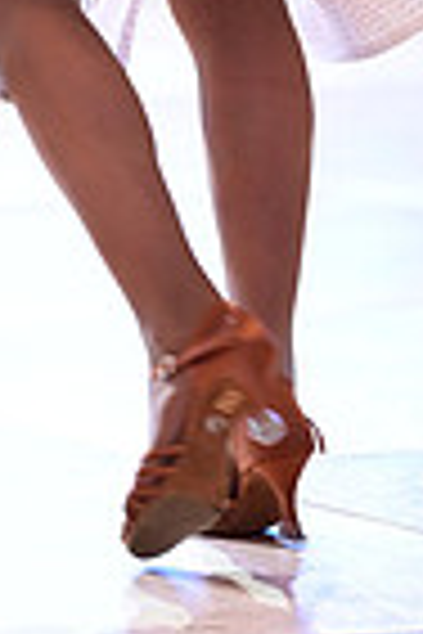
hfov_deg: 1.7
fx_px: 14134
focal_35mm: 802
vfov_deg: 2.6
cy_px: -346
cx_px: 288
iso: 2000
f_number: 2.8
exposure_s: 1/250
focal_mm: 195
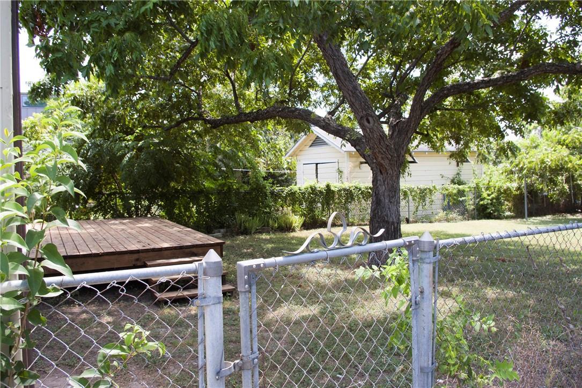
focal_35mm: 32
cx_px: 291
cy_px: 194
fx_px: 509
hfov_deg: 59.5
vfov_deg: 41.7
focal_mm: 21
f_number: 6.7
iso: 200
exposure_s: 1/125
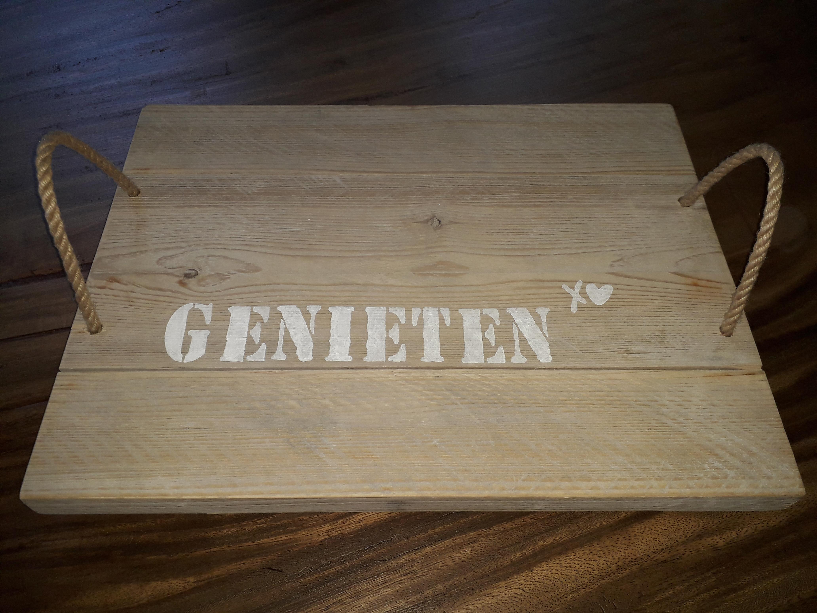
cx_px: 408
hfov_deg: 65.3
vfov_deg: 51.4
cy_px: 306
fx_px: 637
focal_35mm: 27
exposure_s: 1/100
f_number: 1.9
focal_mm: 3.6
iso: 64
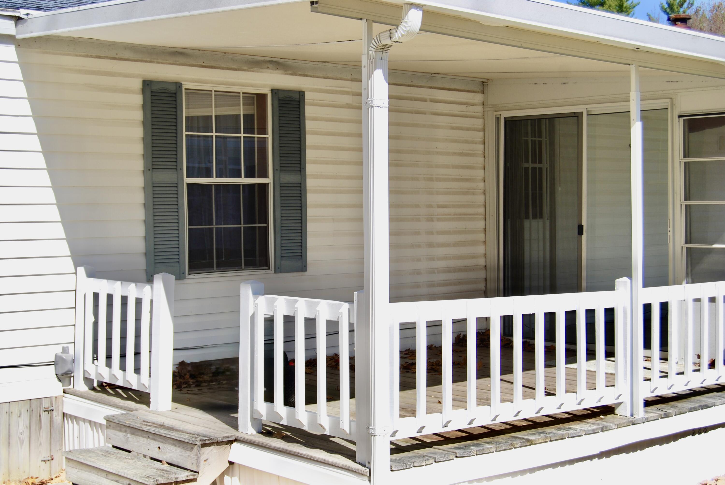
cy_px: 242
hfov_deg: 35.0
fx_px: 1149
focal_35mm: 57
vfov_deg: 23.8
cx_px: 362
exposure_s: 1/200
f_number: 7.1
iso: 100
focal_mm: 38
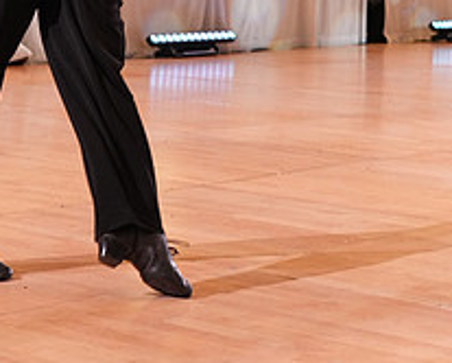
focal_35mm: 121
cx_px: 296
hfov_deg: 15.9
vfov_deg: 12.2
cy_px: -173
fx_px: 1620
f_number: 4.5
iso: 2500
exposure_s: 1/250
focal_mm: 46
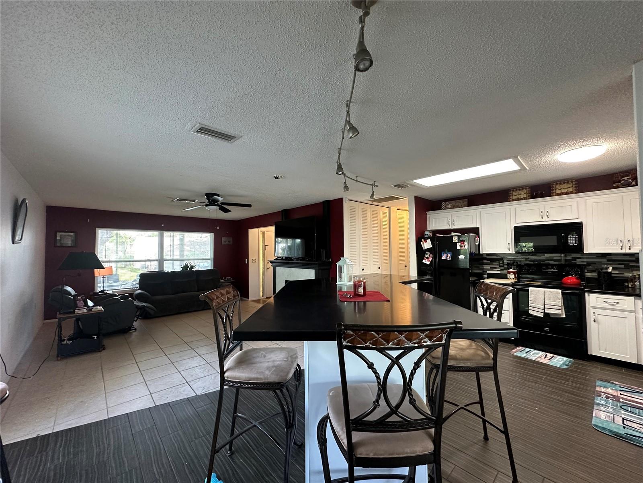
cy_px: 242
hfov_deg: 102.1
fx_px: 260
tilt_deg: +2.0
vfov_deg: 85.7
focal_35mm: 14
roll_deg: +0.3
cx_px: 322
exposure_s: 1/60
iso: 320
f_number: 2.2
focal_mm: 2.22
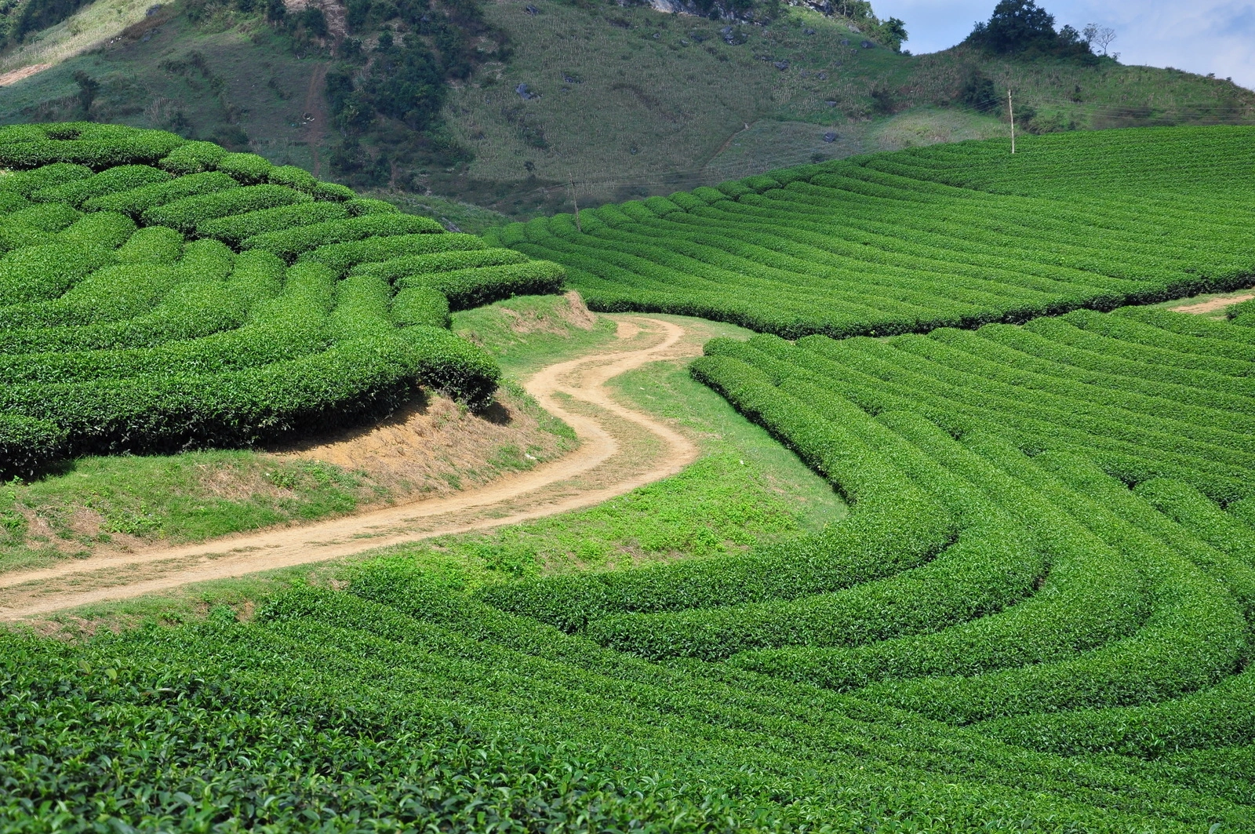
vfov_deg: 18.1
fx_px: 2612
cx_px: 628
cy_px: 417
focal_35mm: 75
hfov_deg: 27.0
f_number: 8
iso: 200
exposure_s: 1/500
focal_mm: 50
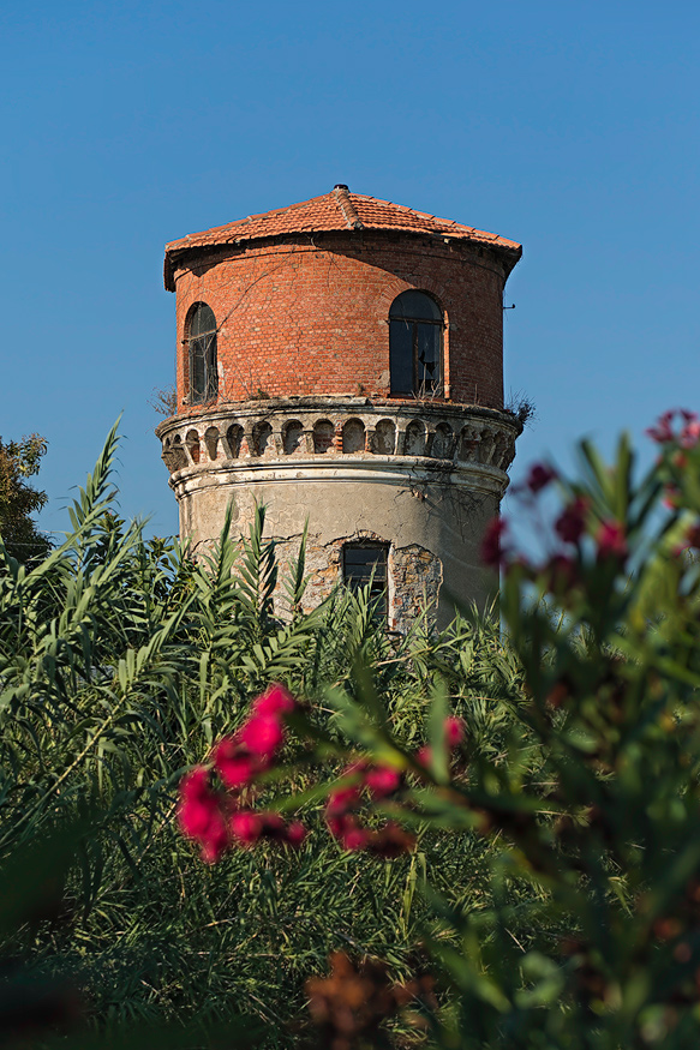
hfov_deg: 18.9
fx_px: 2101
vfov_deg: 28.1
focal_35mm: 72
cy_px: 532
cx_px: 341
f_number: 3.5
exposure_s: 1/3200
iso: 100
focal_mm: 70
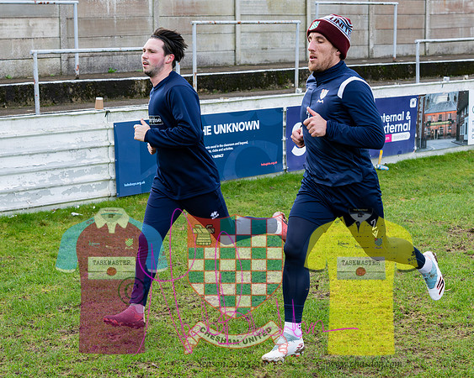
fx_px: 1023
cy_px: 185
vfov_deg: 21.0
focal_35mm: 73
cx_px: 224
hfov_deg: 26.1
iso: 1250
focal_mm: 35
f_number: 4.5
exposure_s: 1/1600
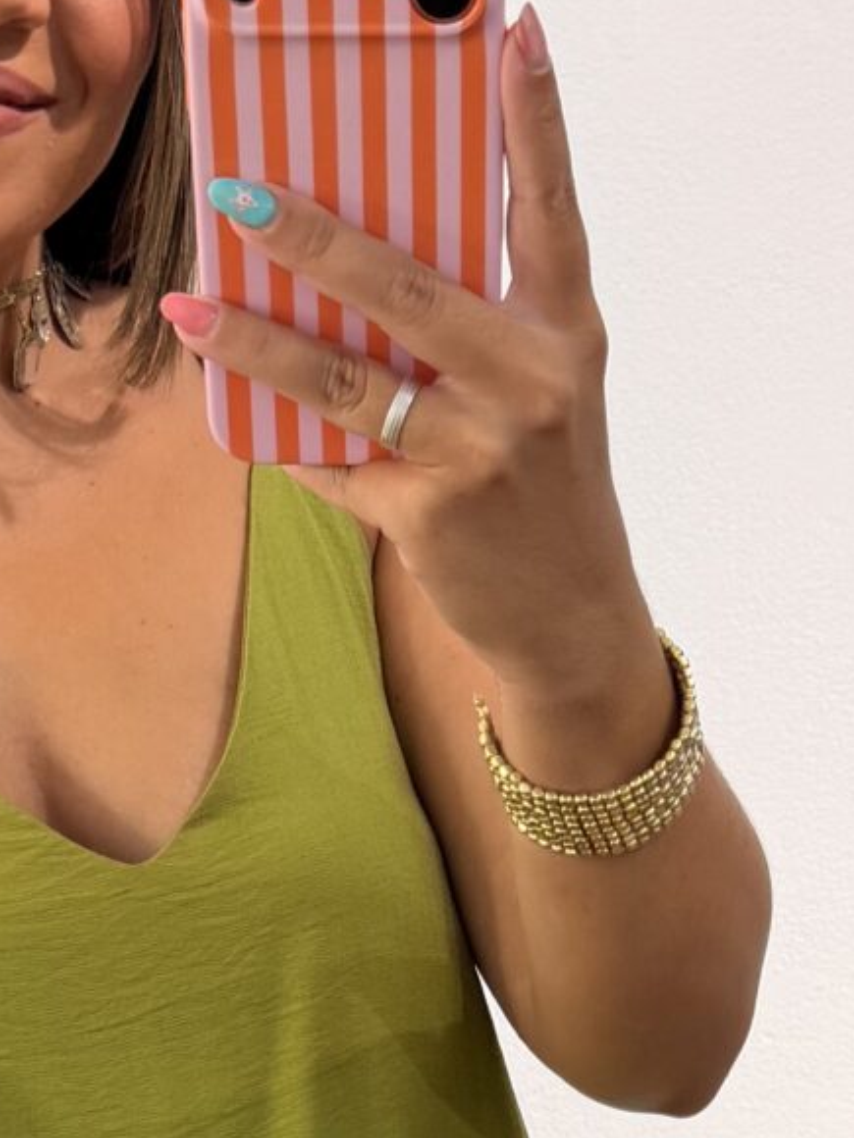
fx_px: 3487
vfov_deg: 17.2
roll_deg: +0.0
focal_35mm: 106
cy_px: 1548
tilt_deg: -31.5
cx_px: 440
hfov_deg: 14.0
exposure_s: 1/100
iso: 64
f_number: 1.78
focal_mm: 6.76
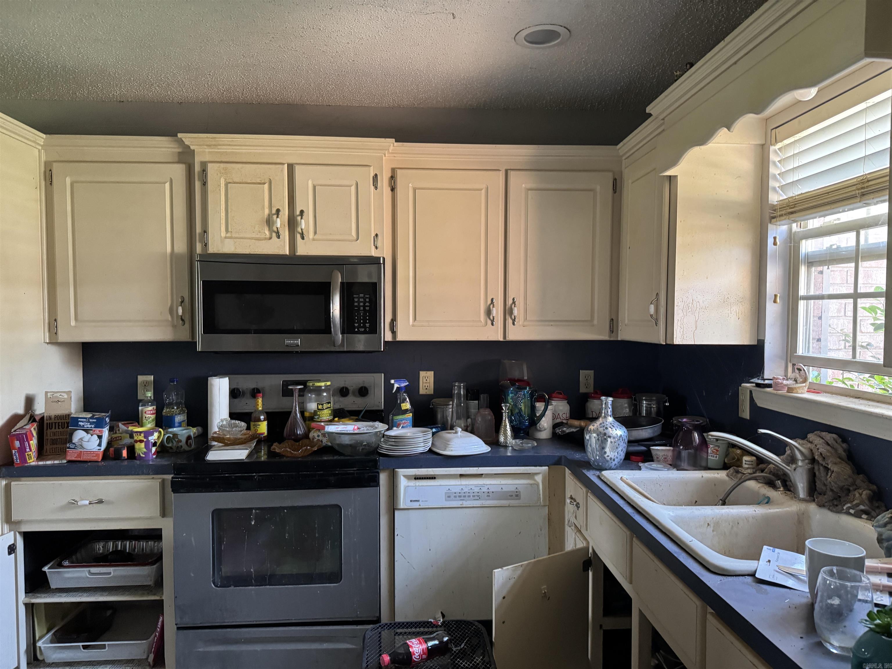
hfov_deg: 71.6
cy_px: 334
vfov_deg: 56.8
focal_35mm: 24
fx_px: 618
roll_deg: +0.2
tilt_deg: -2.1
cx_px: 446
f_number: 1.78
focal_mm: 6.76
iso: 640
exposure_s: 1/60
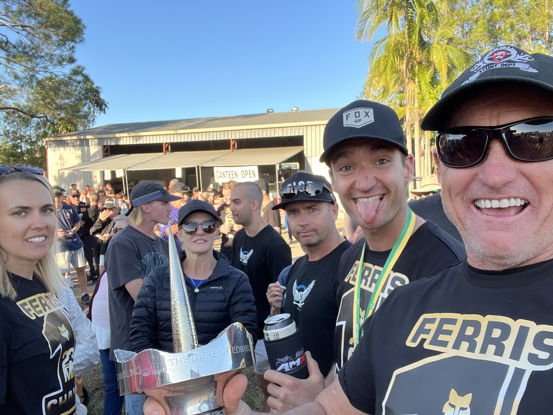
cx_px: 316
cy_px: 220
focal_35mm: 28
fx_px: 447
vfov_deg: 49.7
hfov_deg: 63.2
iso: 40
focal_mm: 2.71
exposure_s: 1/127
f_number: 2.2
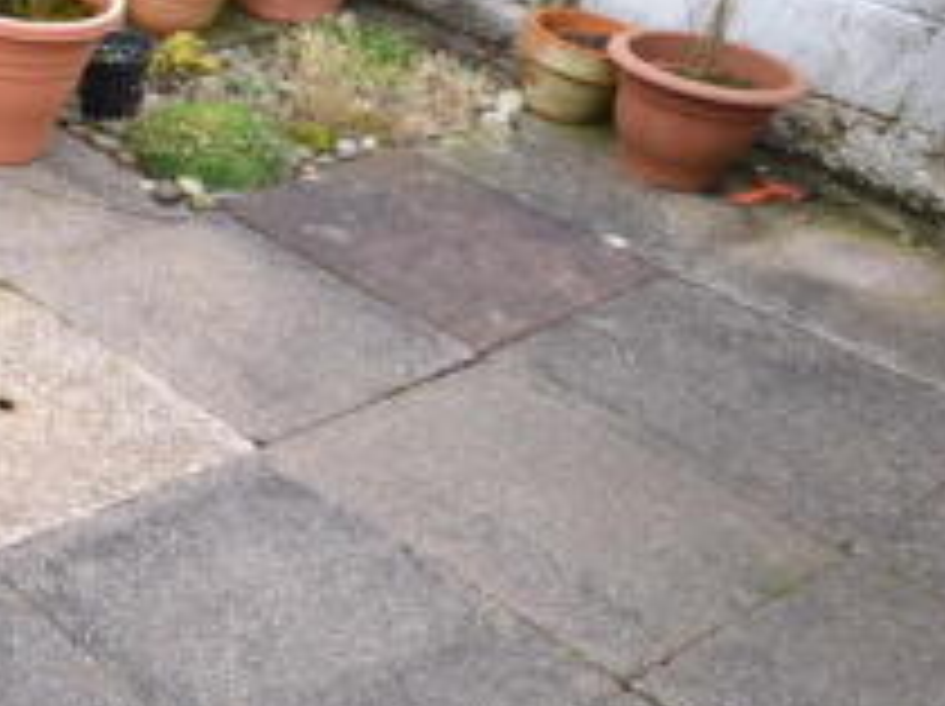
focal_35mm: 58
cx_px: -367
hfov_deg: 26.5
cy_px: 169
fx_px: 1595
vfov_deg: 24.7
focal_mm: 13
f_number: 4.5
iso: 400
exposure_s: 1/80
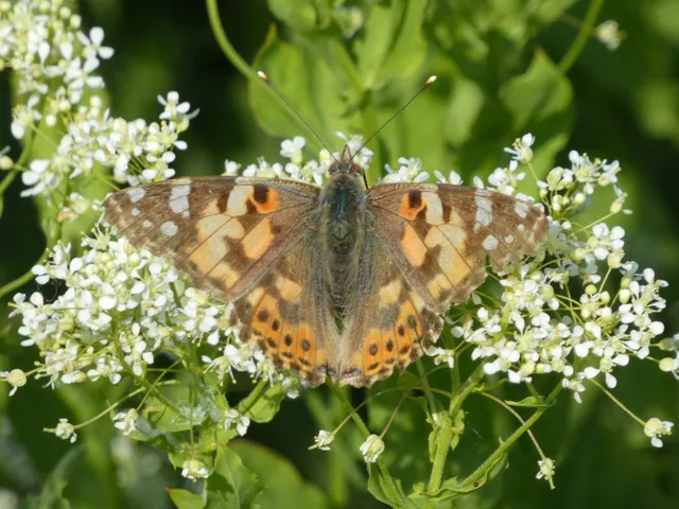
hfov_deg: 3.3
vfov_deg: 2.5
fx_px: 11769
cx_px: 340
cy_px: 254
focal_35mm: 600
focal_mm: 107.6
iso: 80
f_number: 5.6
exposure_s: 1/320
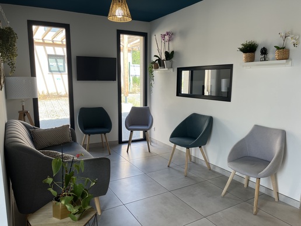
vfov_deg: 53.1
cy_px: 113
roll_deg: +0.0
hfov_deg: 67.3
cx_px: 150
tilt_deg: -8.7
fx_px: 226
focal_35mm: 26
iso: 40
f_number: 1.6
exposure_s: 1/175
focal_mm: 5.1
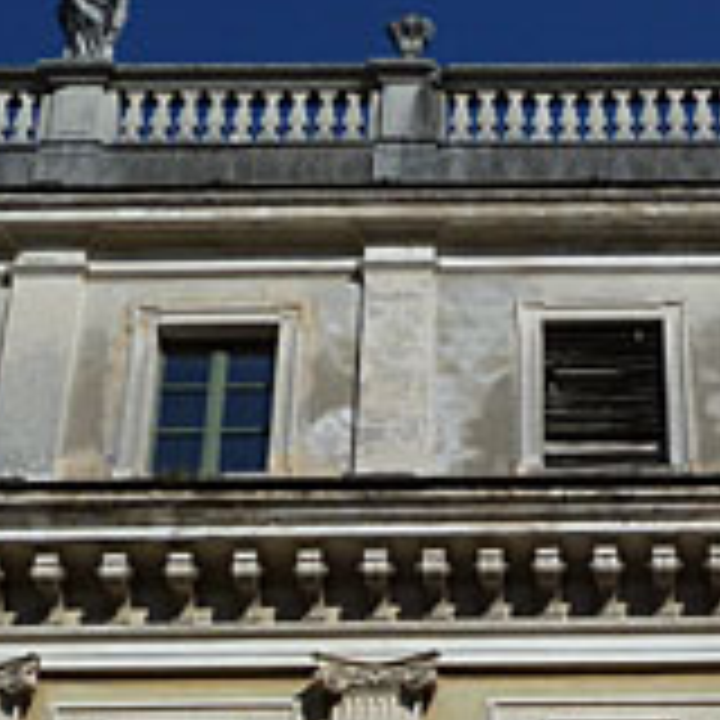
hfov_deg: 20.6
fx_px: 1953
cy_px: 963
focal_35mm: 83
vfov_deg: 19.2
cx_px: 598
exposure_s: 1/640
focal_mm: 4.1
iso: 80
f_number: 5.6
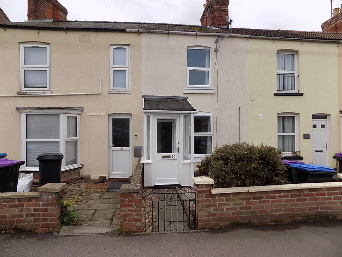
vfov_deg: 58.9
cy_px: 128
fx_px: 227
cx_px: 171
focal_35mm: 23
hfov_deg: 73.9
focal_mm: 4
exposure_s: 1/640
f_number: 3.1
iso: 80
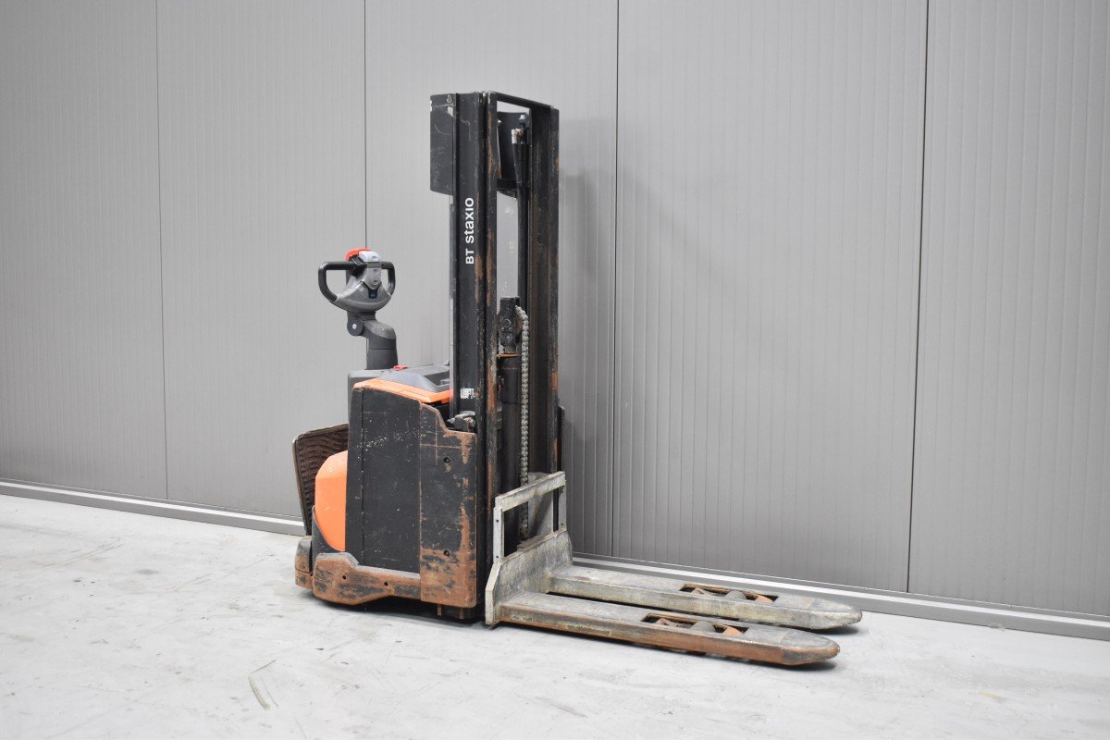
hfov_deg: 49.6
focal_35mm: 39
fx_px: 1202
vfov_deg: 34.2
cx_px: 555
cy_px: 370
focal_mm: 26
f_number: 4.5
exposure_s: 1/30
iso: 1600
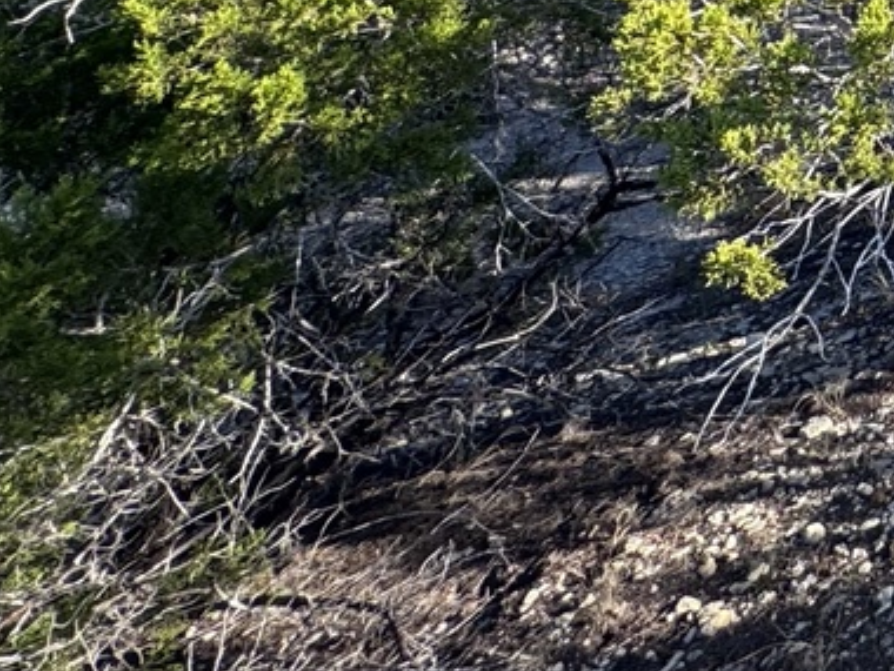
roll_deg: -0.7
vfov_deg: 21.4
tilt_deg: +3.3
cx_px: 1612
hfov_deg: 22.0
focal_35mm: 53
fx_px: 1369
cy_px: -424
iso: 40
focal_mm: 2.22
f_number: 2.2
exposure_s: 1/384
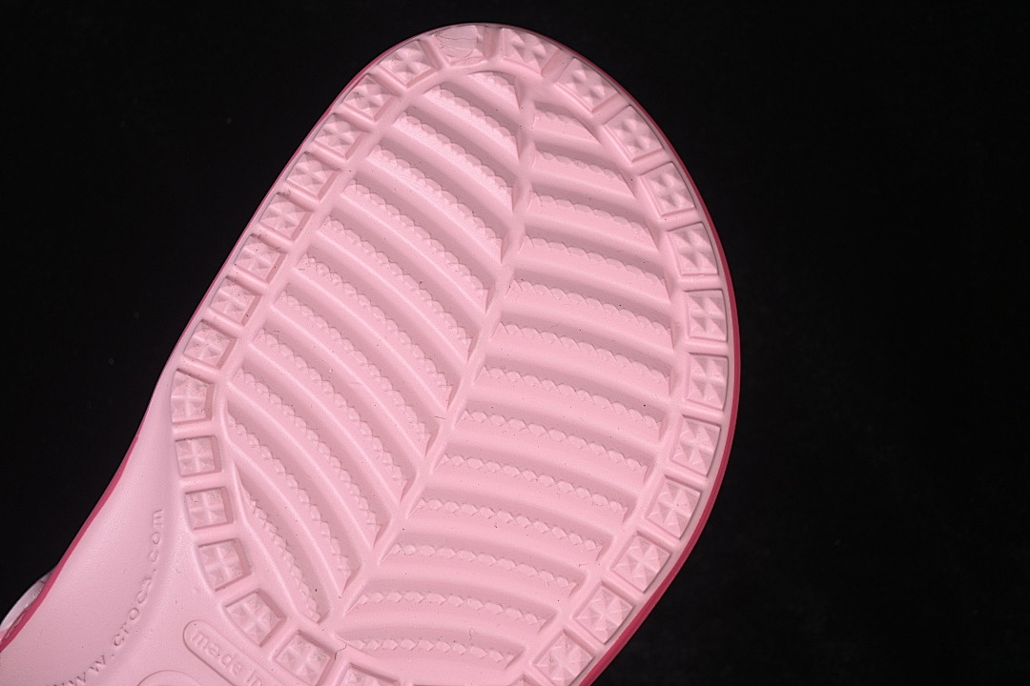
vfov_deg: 18.2
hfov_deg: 27.0
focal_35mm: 75
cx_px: 515
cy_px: 343
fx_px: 2146
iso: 160
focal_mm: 50
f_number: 7.1
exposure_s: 1/80
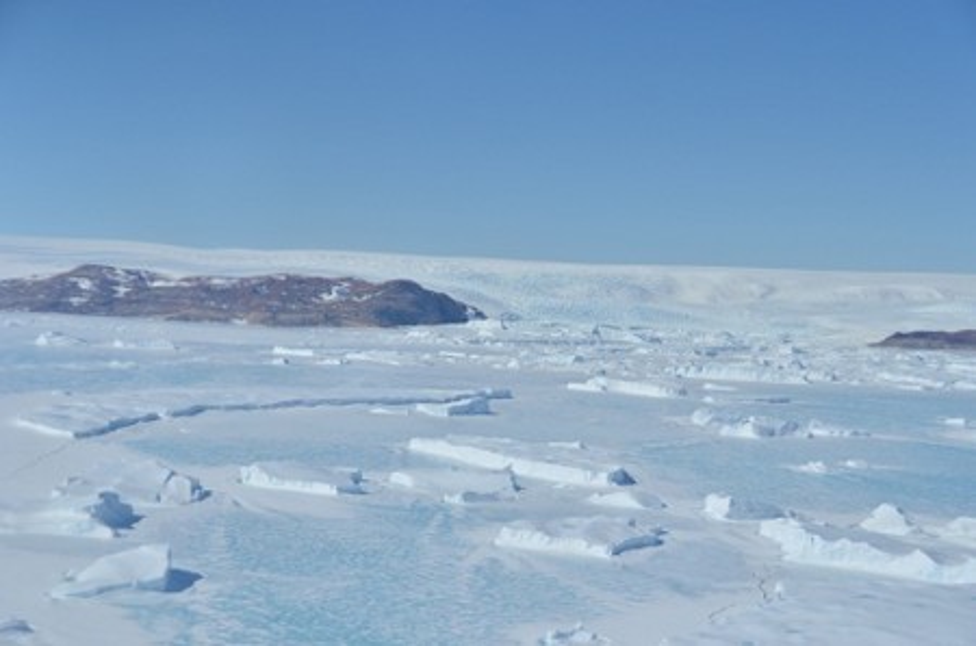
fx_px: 1786
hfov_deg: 30.6
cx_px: 488
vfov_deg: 20.5
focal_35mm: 66
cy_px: 323
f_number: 5.6
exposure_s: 1/1500
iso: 100
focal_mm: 44
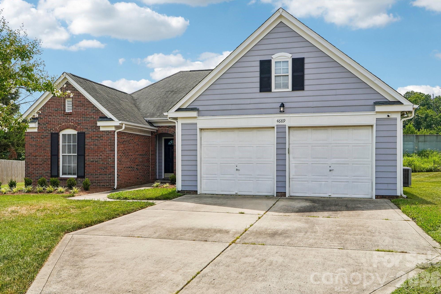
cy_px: 143
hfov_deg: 60.3
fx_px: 380
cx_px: 216
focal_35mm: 31
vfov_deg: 42.3
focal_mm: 20
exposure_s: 1/125
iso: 100
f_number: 8
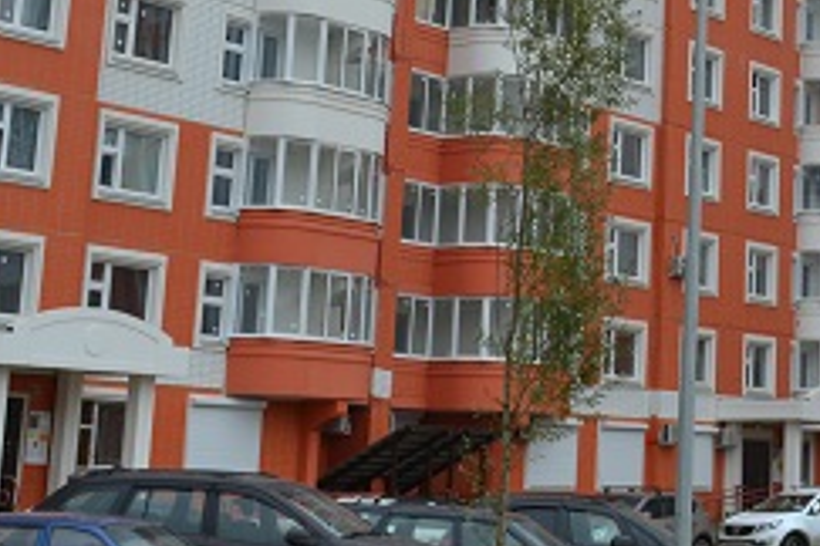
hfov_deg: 24.4
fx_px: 1822
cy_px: -7
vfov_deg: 16.7
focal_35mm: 80
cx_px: 793
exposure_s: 1/125
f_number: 5.6
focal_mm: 18
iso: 280
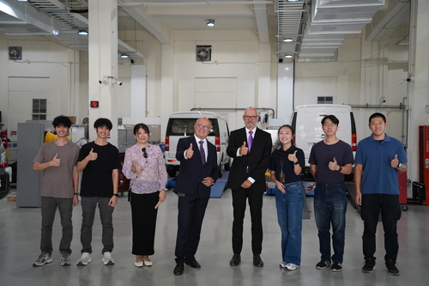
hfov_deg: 43.6
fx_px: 536
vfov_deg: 29.8
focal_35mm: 45
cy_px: 143
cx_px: 214
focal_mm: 45
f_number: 3.5
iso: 640
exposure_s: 1/100
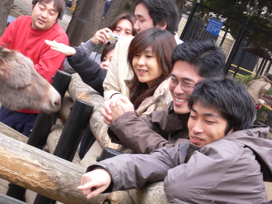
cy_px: 122
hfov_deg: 14.3
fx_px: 1084
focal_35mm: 138
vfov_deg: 10.7
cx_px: 112
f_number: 5
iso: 100
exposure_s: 1/25
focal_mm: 17.4
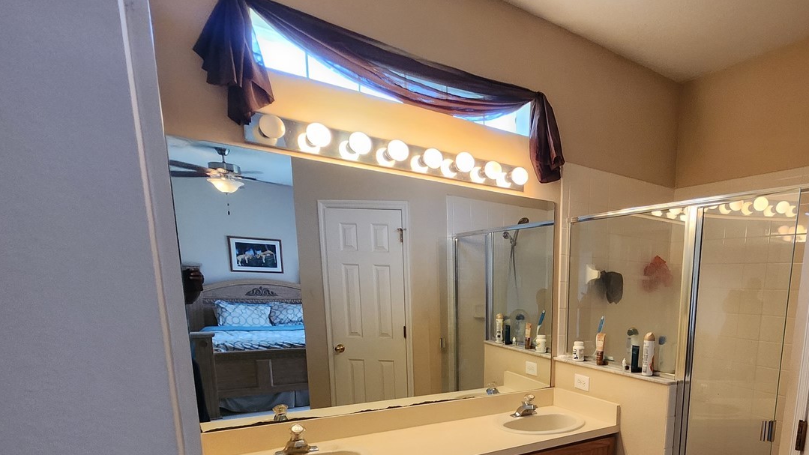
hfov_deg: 78.9
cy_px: 377
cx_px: 583
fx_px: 450
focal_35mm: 21
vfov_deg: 49.8
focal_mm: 1.74
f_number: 2.2
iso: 320
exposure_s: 1/60
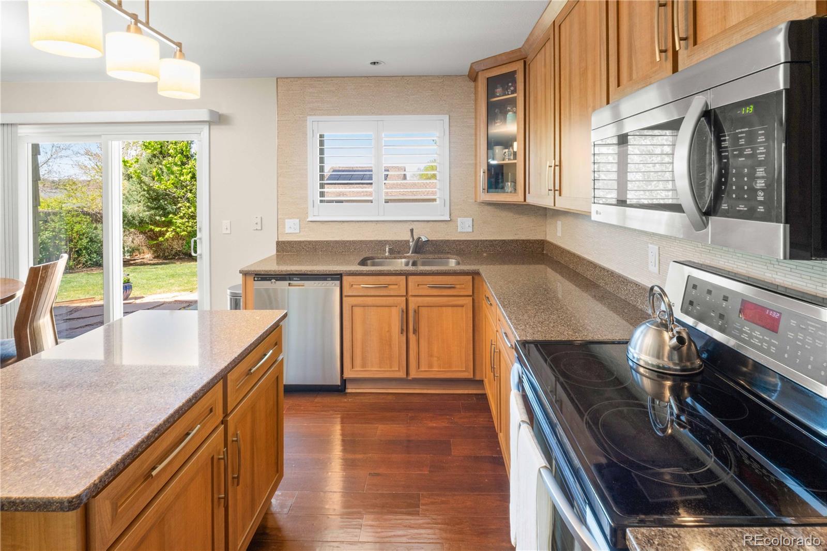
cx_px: 414
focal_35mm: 15
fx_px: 344
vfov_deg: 77.3
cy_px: 276
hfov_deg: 100.4
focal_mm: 10
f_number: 10
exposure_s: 1/1.67
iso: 200
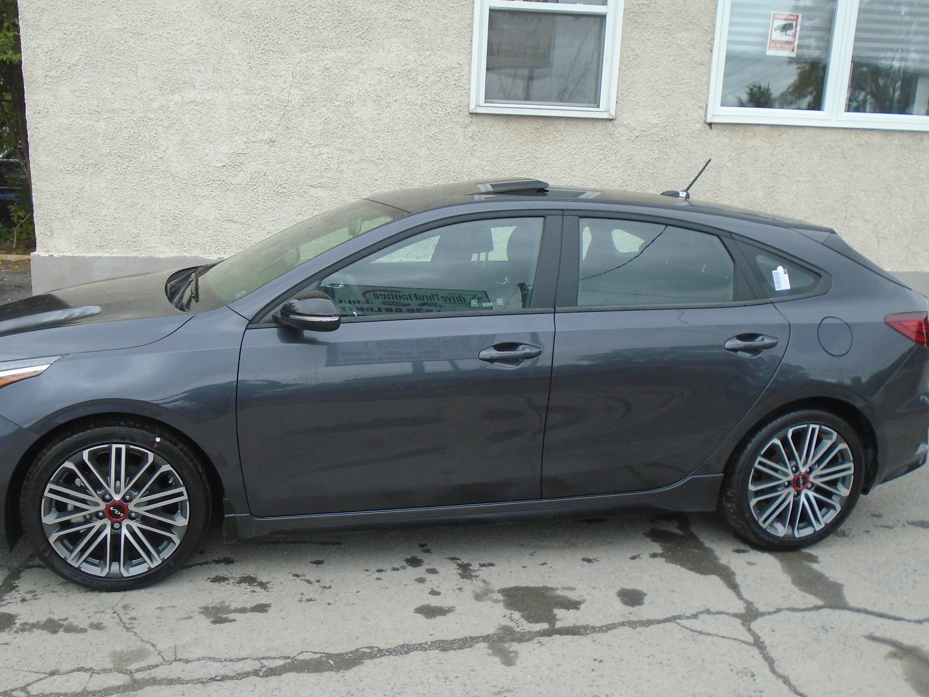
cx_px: 405
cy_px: 384
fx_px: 832
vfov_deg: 45.4
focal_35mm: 31
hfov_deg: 58.2
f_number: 3.2
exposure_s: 1/250
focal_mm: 4.6
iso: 100
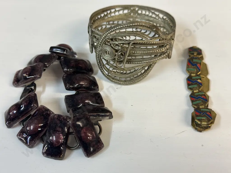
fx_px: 320
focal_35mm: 48
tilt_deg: -46.4
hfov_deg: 39.7
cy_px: 86
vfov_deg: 30.3
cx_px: 116
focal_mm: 6.86
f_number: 1.78
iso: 100
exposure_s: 1/50
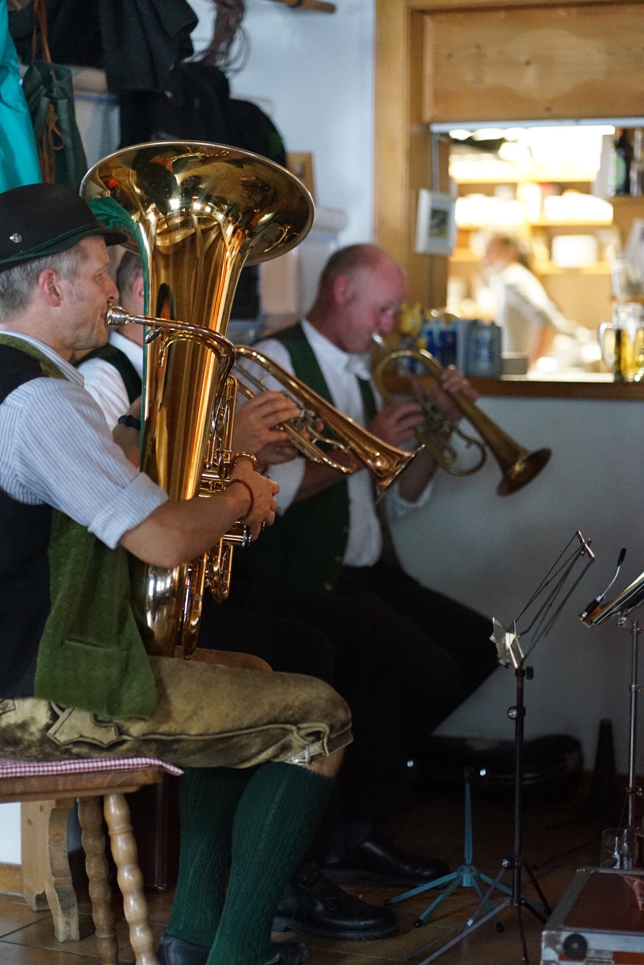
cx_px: 322
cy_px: 482
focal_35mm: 85
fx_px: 2280
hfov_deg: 16.1
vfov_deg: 23.9
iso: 6400
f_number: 2
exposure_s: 1/125
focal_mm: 85
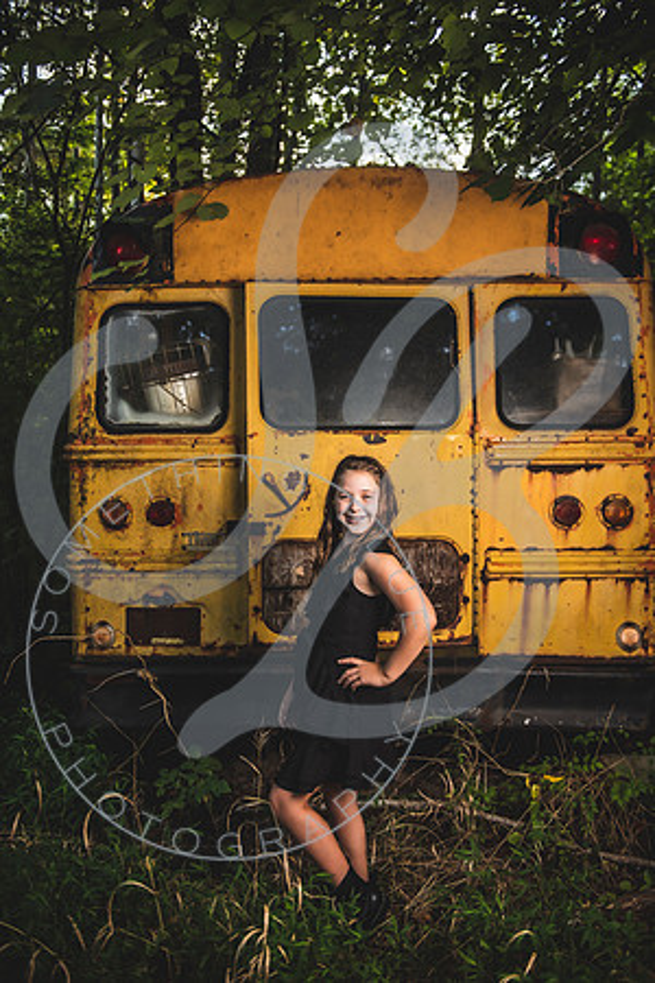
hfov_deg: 41.1
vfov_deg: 58.7
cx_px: 328
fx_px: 873
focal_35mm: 32
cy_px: 492
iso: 100
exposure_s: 1/200
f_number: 2.8
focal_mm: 32
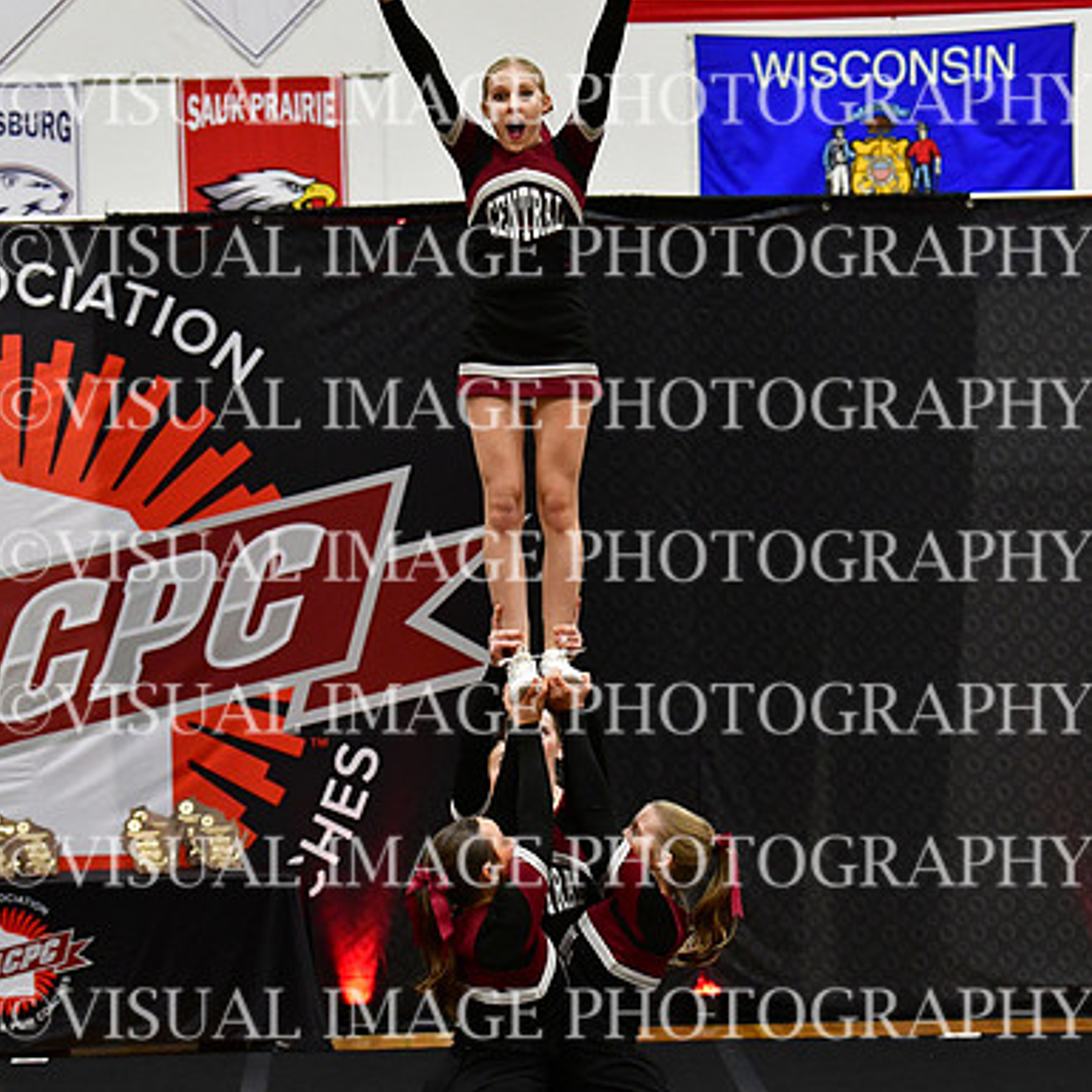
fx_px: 6174
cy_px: 633
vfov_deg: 10.1
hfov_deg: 10.1
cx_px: 546
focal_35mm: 173
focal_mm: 90
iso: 4000
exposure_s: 1/500
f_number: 4
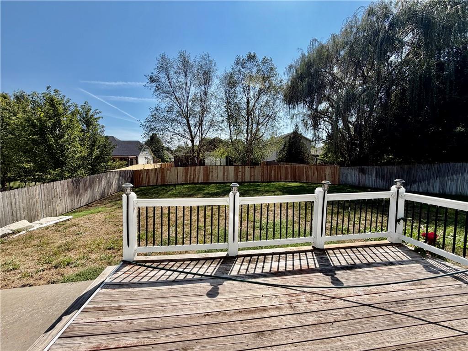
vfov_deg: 85.7
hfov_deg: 102.1
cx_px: 234
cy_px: 176
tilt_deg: -5.6
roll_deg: +2.0
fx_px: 189
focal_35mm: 14
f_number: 2.2
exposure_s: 1/942
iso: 20
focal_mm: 2.22
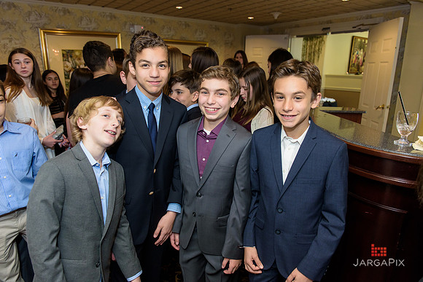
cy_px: 141
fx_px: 306
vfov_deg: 49.6
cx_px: 212
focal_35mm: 26
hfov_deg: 69.4
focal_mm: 26
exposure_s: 1/125
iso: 1600
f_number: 3.2
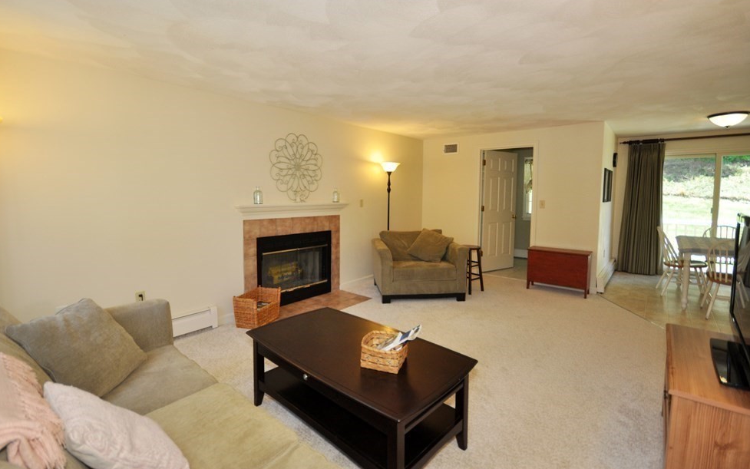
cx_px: 374
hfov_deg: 97.8
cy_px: 213
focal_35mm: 16
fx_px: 327
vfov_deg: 71.1
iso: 400
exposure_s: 1/60
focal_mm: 10
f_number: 4.5
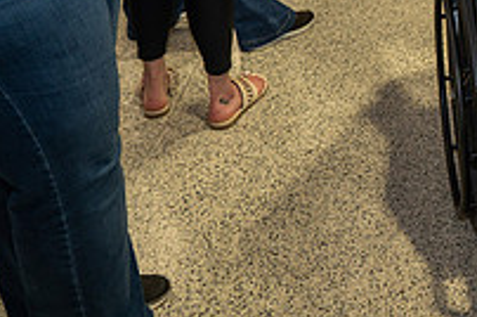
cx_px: 583
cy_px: -90
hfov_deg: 25.9
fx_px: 913
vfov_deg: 18.4
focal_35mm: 69
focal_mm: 24
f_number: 4.5
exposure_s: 1/40
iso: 1000
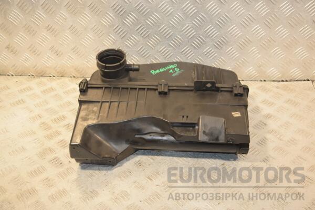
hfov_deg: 43.6
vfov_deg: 29.9
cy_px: 105
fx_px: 394
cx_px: 158
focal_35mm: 45
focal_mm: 30
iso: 800
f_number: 5.6
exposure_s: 1/200
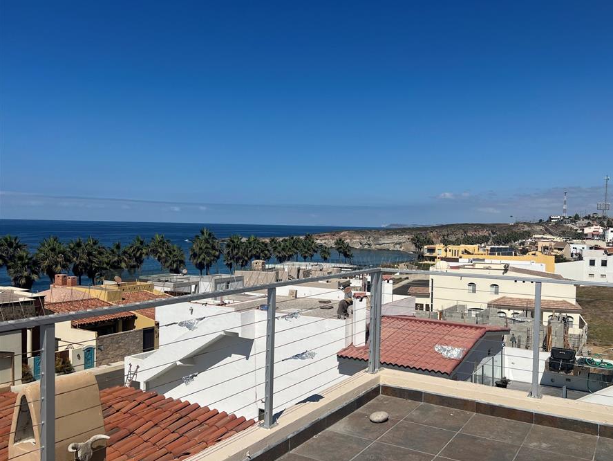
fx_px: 531
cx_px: 353
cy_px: 243
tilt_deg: -1.6
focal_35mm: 30
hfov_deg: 59.7
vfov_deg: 46.8
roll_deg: +0.0
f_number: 1.5
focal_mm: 5.7
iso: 50
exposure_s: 1/10309
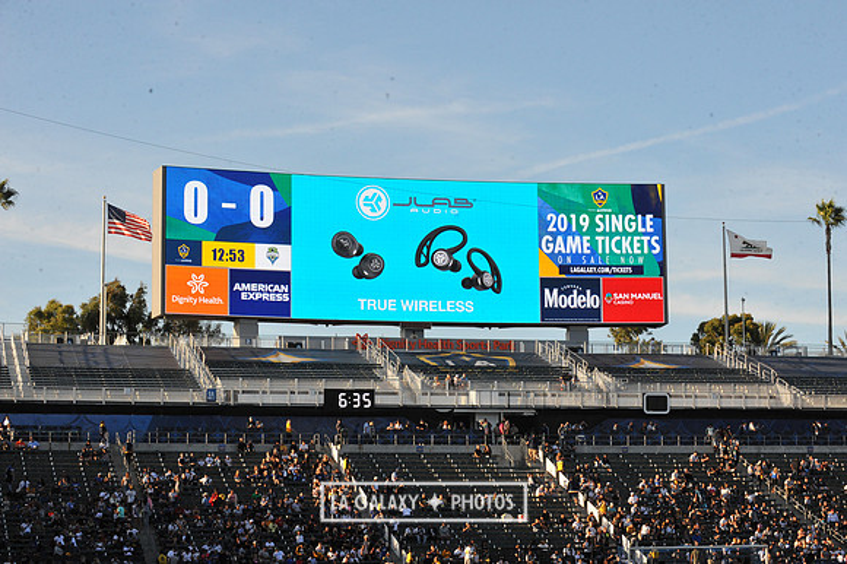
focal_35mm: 86
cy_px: 282
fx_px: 2022
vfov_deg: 15.9
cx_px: 424
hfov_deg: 23.7
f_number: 14
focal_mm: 86
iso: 1600
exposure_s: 1/800
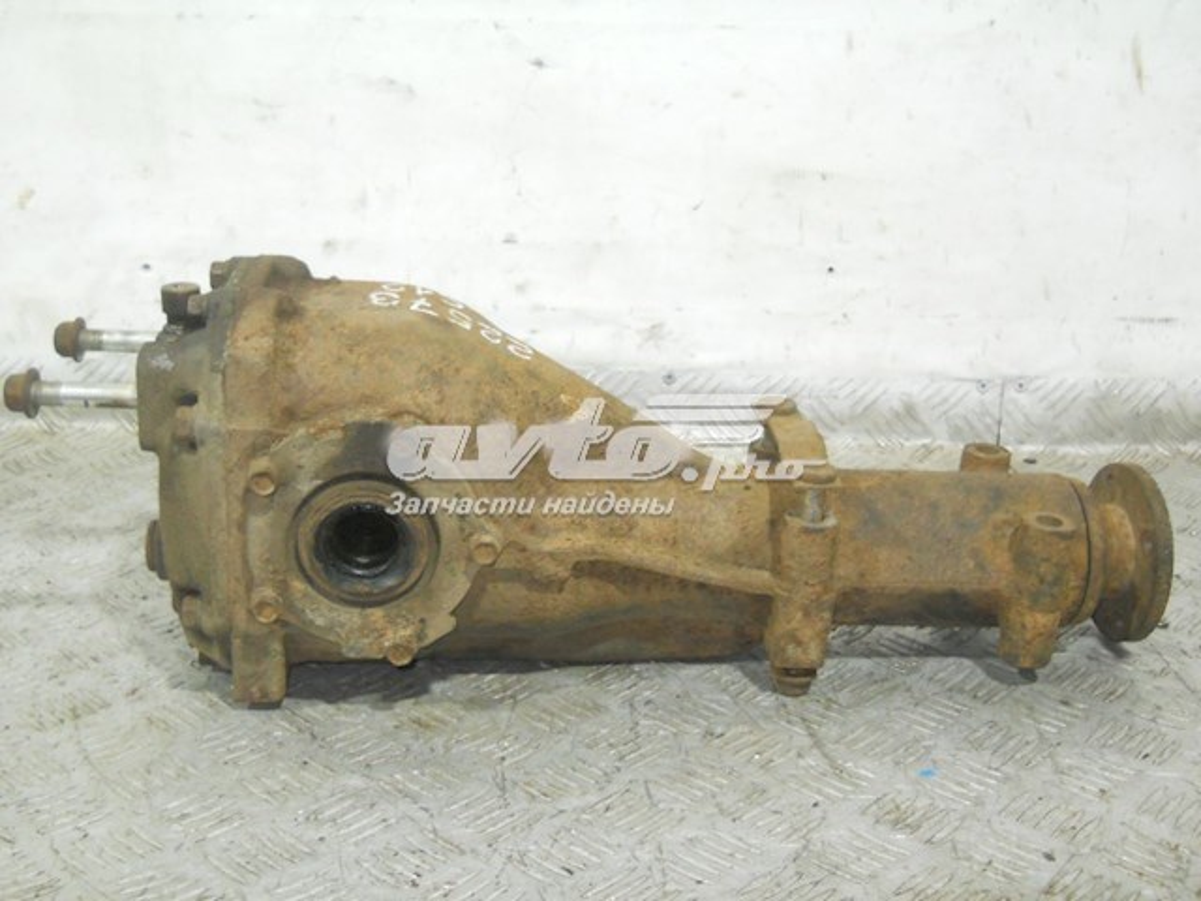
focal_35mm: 41
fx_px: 1422
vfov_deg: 35.1
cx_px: 600
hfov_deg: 45.8
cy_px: 450
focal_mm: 6.72
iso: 320
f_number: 3.1
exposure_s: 1/30
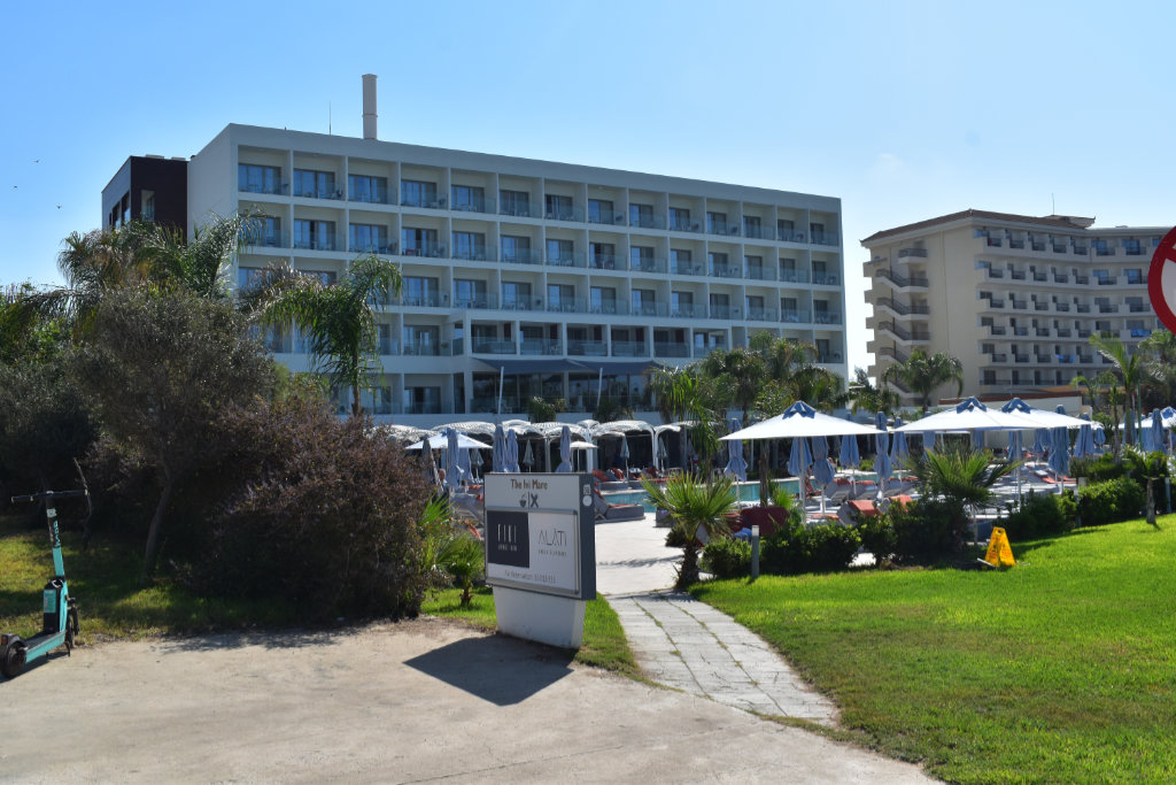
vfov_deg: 38.4
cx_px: 588
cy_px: 392
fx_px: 1127
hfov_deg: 55.1
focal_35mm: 34
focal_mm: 23
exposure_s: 1/500
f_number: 11
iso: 220
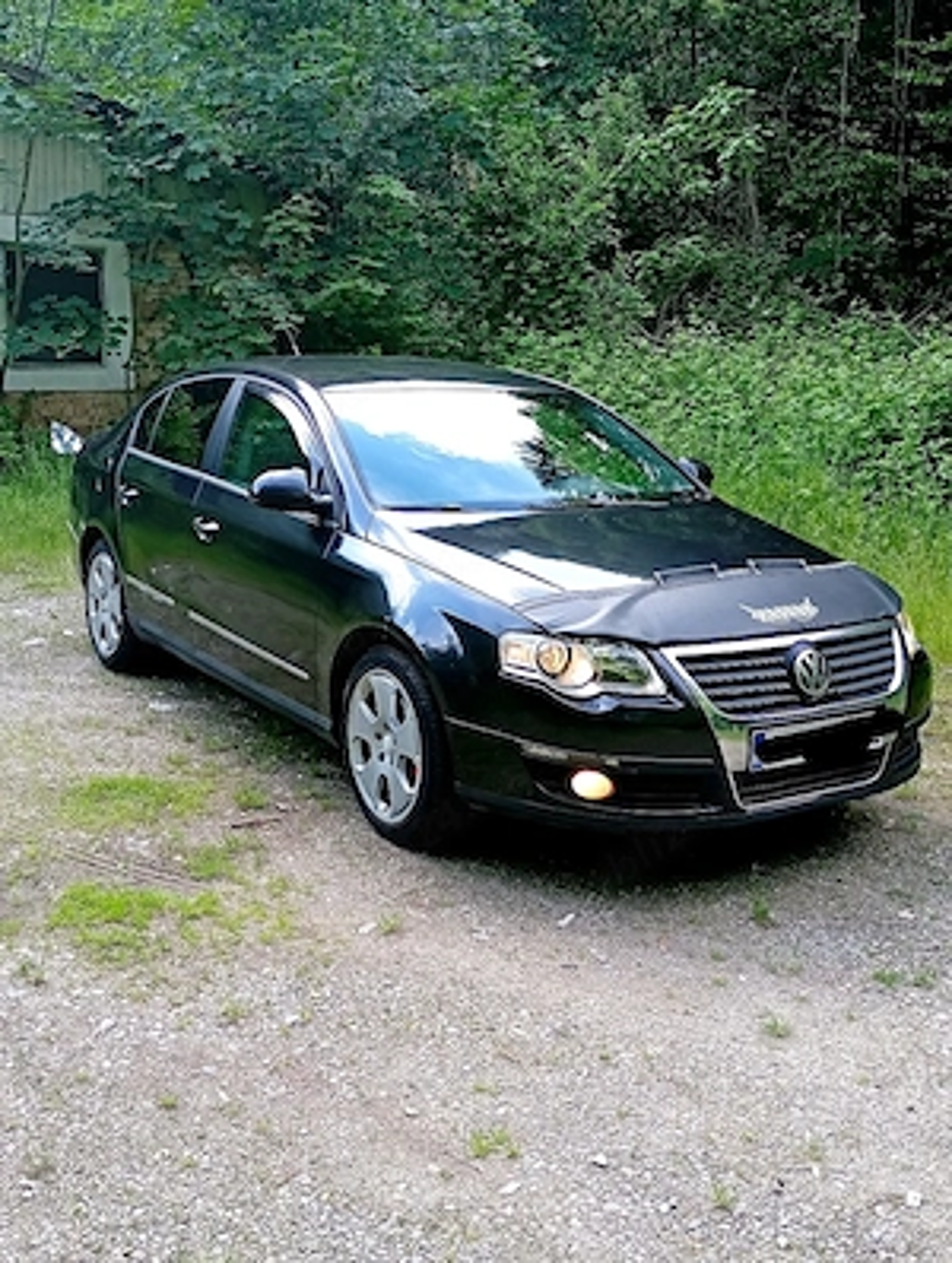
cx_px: 476
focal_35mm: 40
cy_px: 632
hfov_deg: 36.1
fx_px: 1462
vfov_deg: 46.7
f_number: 1.8
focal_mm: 3.84
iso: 51
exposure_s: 1/143
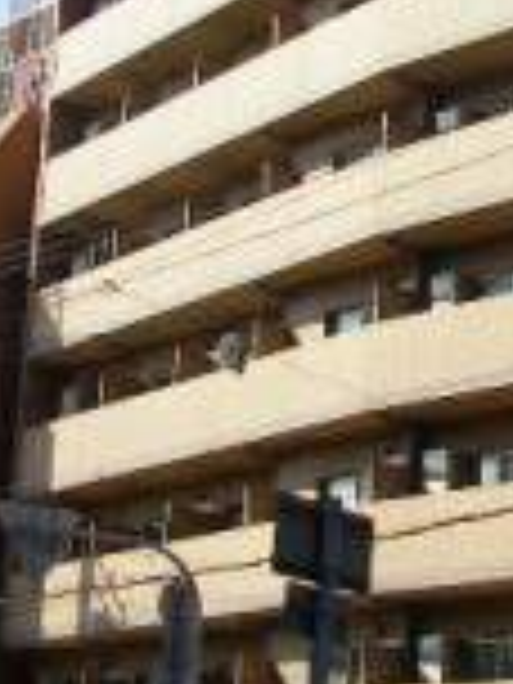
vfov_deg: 17.3
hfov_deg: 12.8
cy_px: 50
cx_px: 639
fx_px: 2213
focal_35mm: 112
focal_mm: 5.8
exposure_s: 1/376
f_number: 4.1
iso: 50
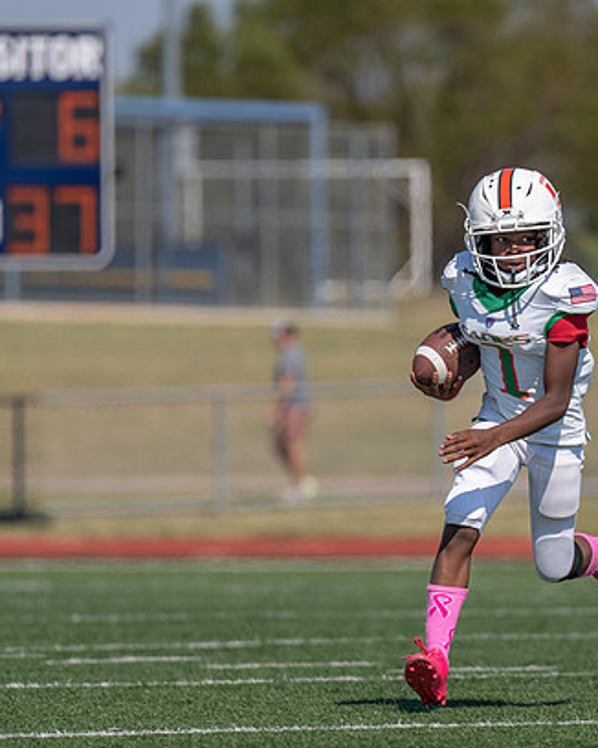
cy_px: 438
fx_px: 10981
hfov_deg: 3.1
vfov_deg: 3.9
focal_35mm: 496
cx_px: 527
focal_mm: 200
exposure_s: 1/3200
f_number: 2.8
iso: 100
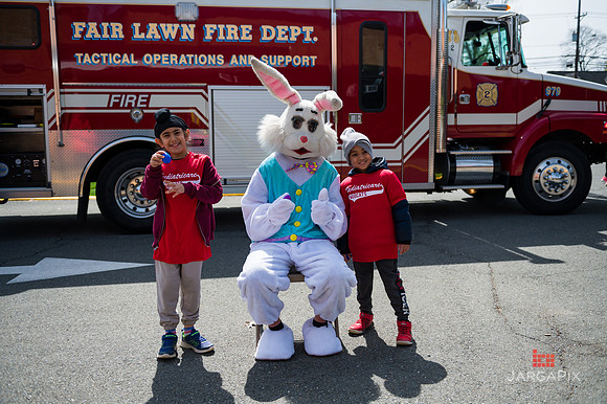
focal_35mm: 35
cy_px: 202
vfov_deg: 37.8
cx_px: 304
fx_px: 590
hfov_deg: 54.5
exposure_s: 1/3200
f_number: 4
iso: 200
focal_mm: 35
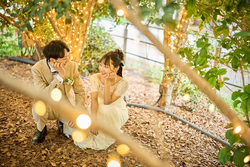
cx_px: 125
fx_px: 347
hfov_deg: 39.6
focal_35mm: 50
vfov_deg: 27.0
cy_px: 84
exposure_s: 1/80
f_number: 1.4
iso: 500
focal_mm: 50
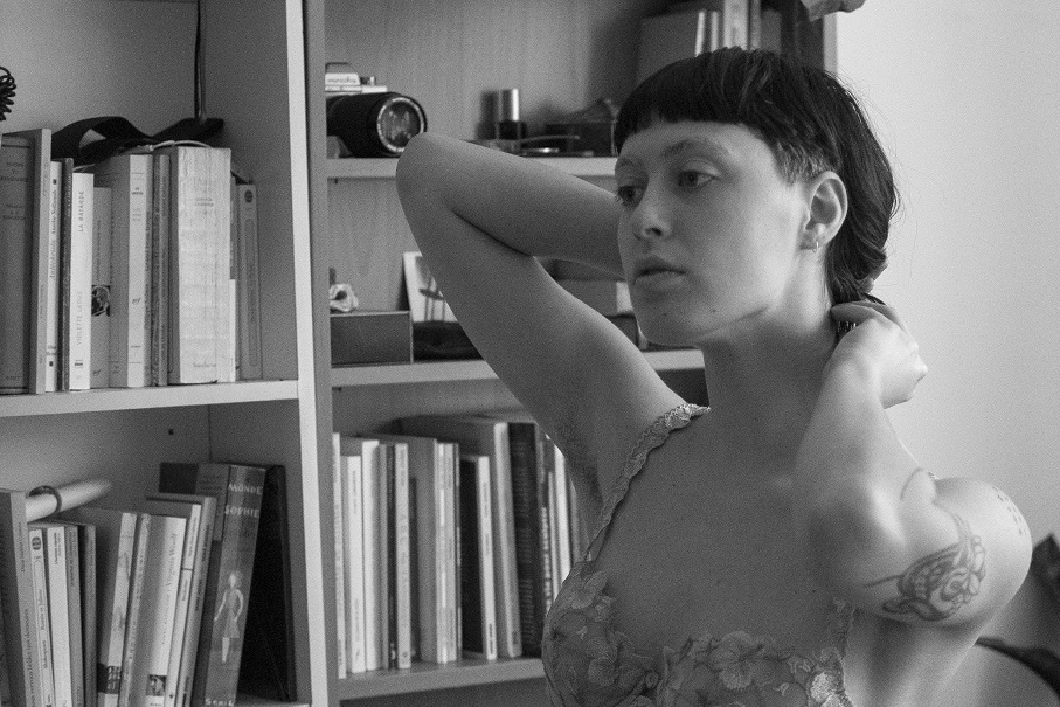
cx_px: 660
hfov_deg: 23.4
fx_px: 2557
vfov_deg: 15.7
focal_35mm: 87
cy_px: 344
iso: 3200
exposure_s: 1/500
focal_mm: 35
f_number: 1.8
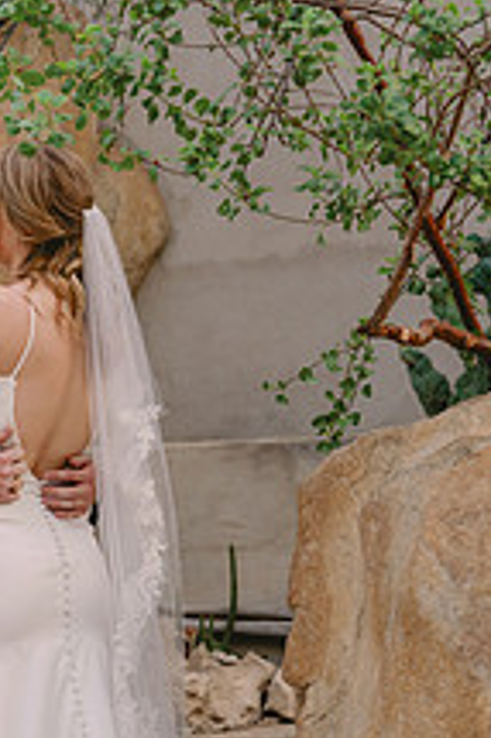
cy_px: 563
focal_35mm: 197
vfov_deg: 10.4
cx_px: 76
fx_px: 4036
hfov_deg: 6.9
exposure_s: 1/160
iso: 800
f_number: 4
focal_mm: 94
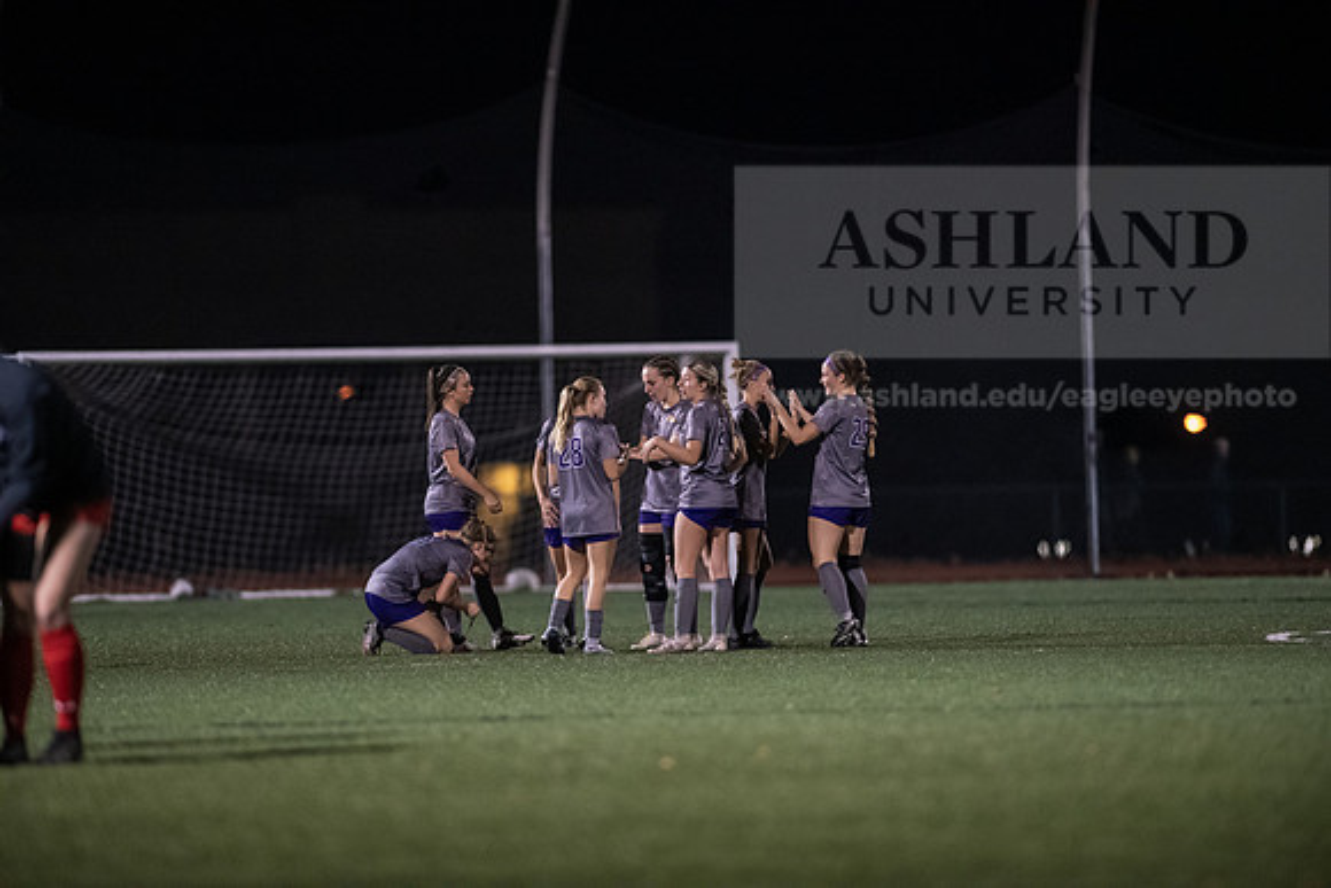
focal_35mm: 300
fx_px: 11094
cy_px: 444
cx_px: 666
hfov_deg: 6.9
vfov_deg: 4.6
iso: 8000
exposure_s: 1/1000
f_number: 2.8
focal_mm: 300
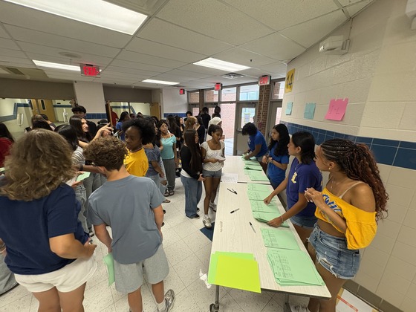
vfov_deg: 85.7
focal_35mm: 14
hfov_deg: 102.1
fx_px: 168
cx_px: 208
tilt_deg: -15.4
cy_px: 156
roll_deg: -1.2
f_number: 2.2
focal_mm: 2.22
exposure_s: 1/60
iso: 400
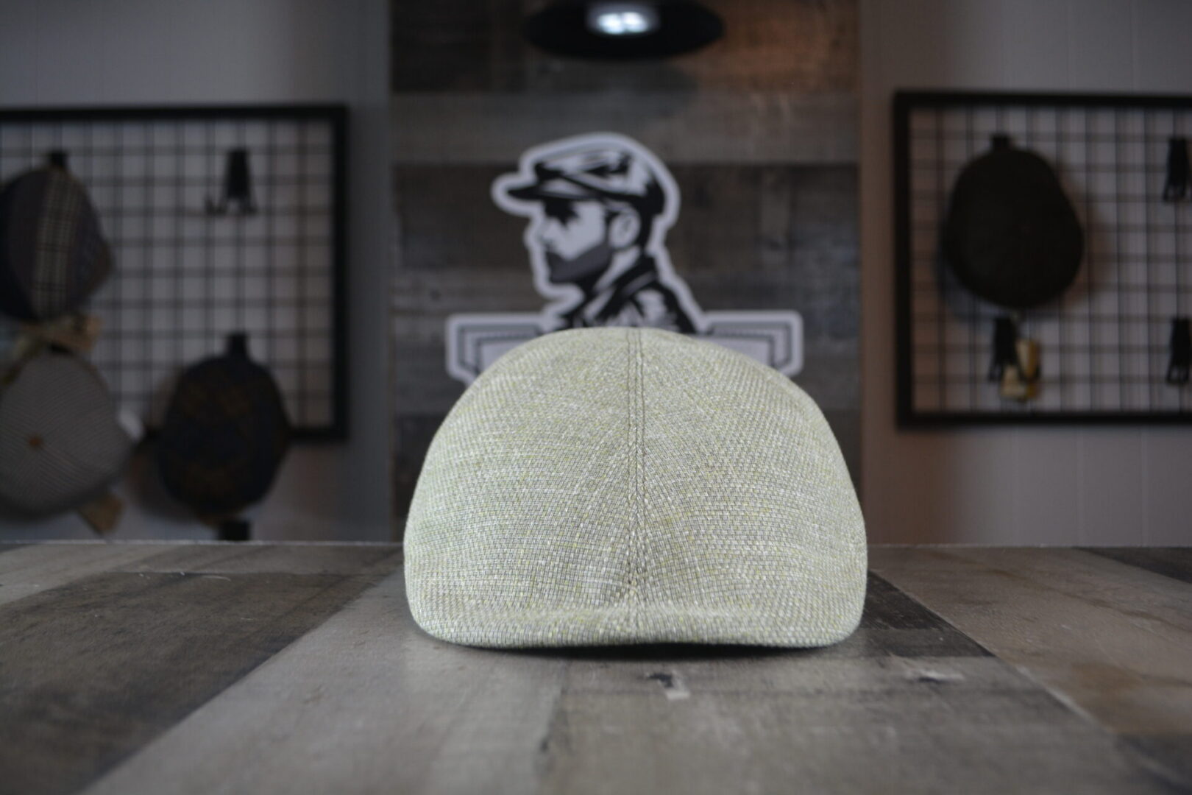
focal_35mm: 33
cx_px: 596
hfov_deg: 57.2
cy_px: 398
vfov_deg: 40.0
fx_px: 1093
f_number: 4
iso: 400
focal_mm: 22
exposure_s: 1/60
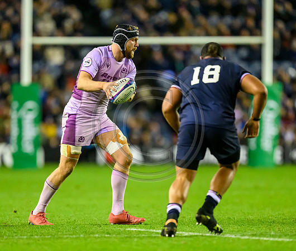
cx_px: 119
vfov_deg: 2.6
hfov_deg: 3.1
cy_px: 145
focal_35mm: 612
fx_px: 5488
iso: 10000
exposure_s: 1/2000
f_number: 2.8
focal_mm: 400
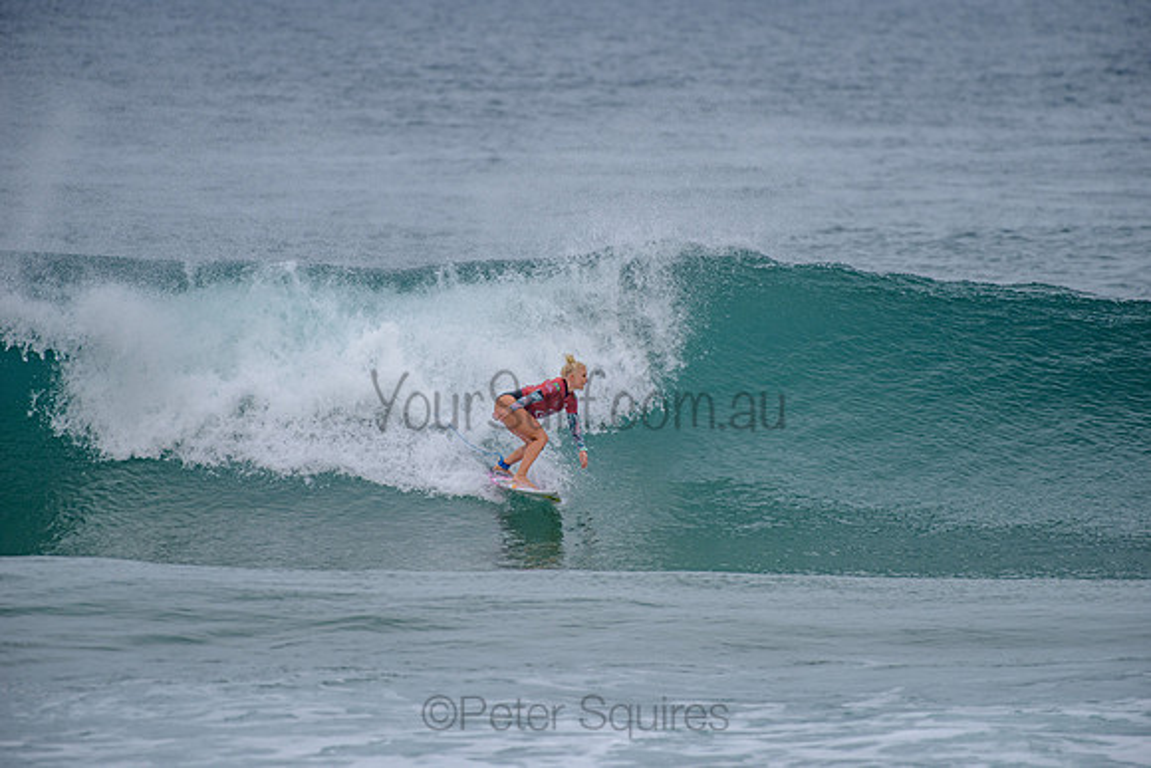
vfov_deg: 2.8
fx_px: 15989
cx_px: 576
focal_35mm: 500
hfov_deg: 4.1
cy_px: 384
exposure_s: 1/2000
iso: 280
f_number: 5.6
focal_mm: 500
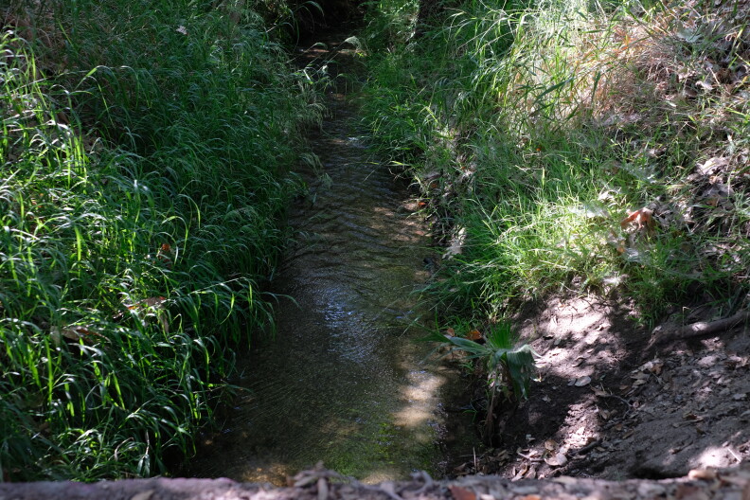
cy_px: 250
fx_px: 1104
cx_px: 375
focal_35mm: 53
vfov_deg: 25.5
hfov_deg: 37.5
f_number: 4
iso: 800
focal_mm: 35
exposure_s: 1/250
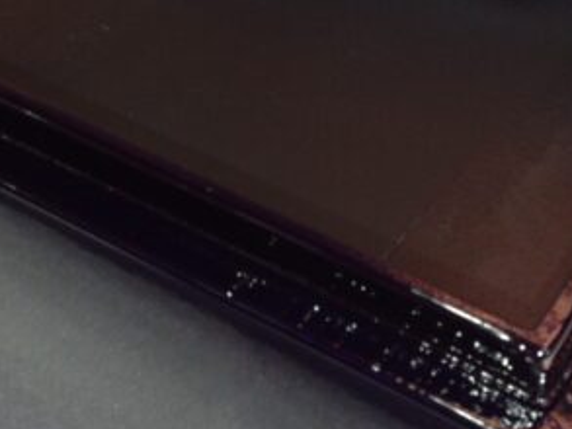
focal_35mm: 90
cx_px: 375
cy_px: -10
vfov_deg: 16.1
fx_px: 1488
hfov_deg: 21.7
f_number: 2.4
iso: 64
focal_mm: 4.13
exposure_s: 1/20
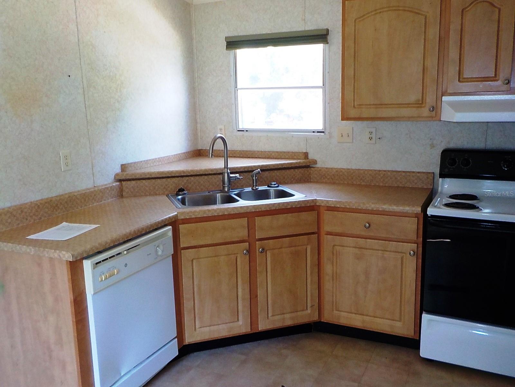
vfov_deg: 46.8
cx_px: 258
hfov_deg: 60.0
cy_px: 194
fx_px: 446
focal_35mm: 30
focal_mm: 4.1
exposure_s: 1/30
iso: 180
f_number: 3.3
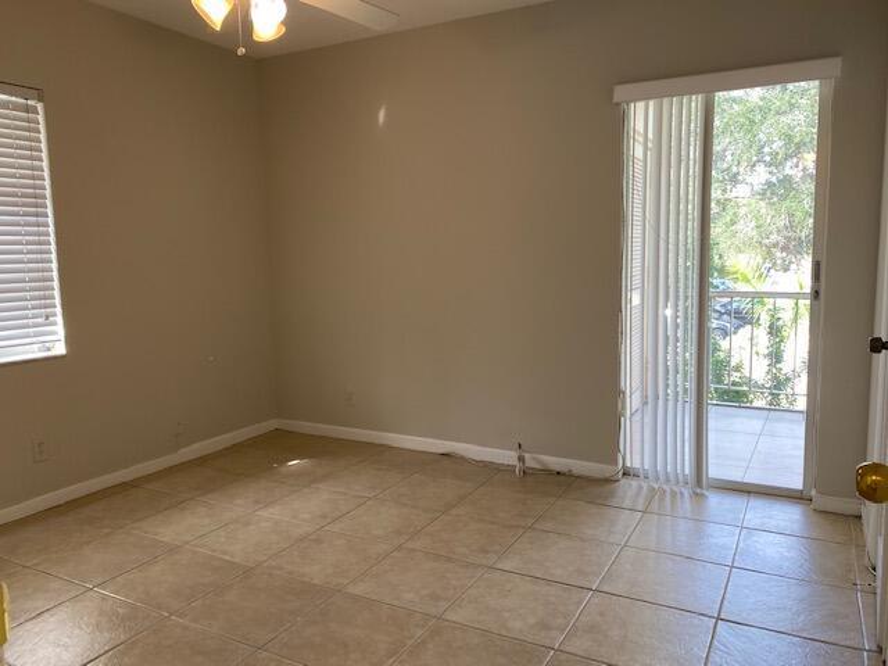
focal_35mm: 26
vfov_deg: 53.1
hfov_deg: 67.3
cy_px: 333
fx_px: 667
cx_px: 444
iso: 80
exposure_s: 1/120
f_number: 1.8
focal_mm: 4.25
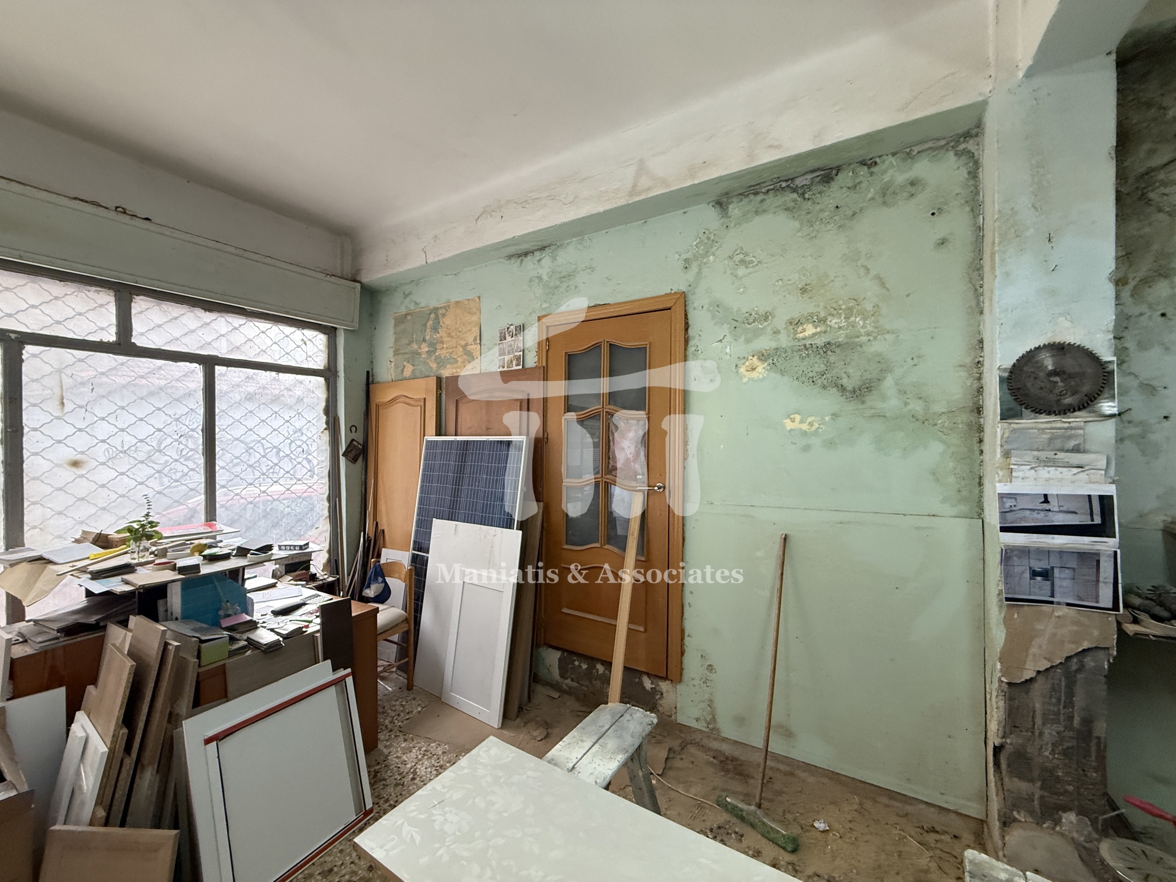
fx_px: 476
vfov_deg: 85.7
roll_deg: -0.1
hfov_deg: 102.1
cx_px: 588
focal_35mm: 14
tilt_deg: +0.5
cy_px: 441
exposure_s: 1/100
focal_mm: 2.22
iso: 320
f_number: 2.2
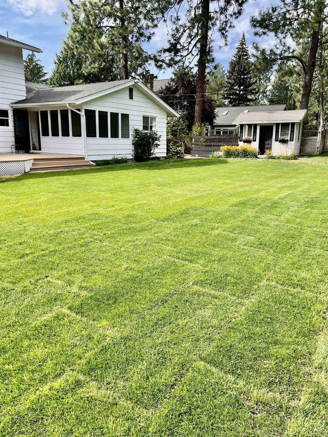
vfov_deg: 67.3
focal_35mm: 26
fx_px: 328
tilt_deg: -12.7
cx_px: 164
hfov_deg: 53.1
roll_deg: -0.7
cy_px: 218
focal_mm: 5.7
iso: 50
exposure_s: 1/1196
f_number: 1.5
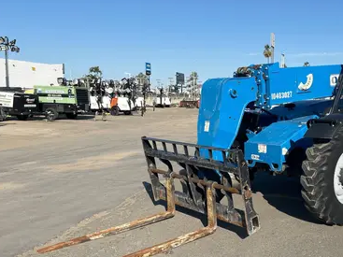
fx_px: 386
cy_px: 143
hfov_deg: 46.4
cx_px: 252
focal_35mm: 39
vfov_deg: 36.8
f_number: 1.5
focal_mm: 5.7
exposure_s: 1/4630
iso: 50
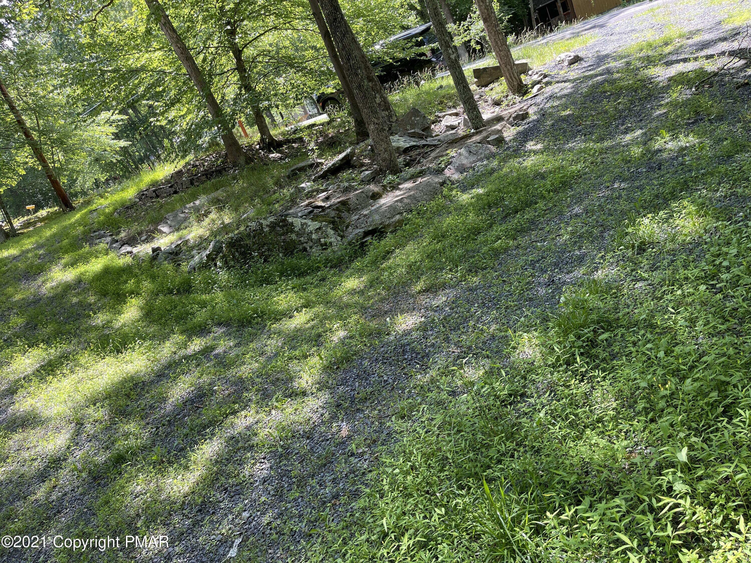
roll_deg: +23.7
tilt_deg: -15.4
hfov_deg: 67.3
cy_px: 282
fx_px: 564
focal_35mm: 26
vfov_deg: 53.1
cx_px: 376
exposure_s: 1/217
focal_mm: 5.1
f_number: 1.6
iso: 32
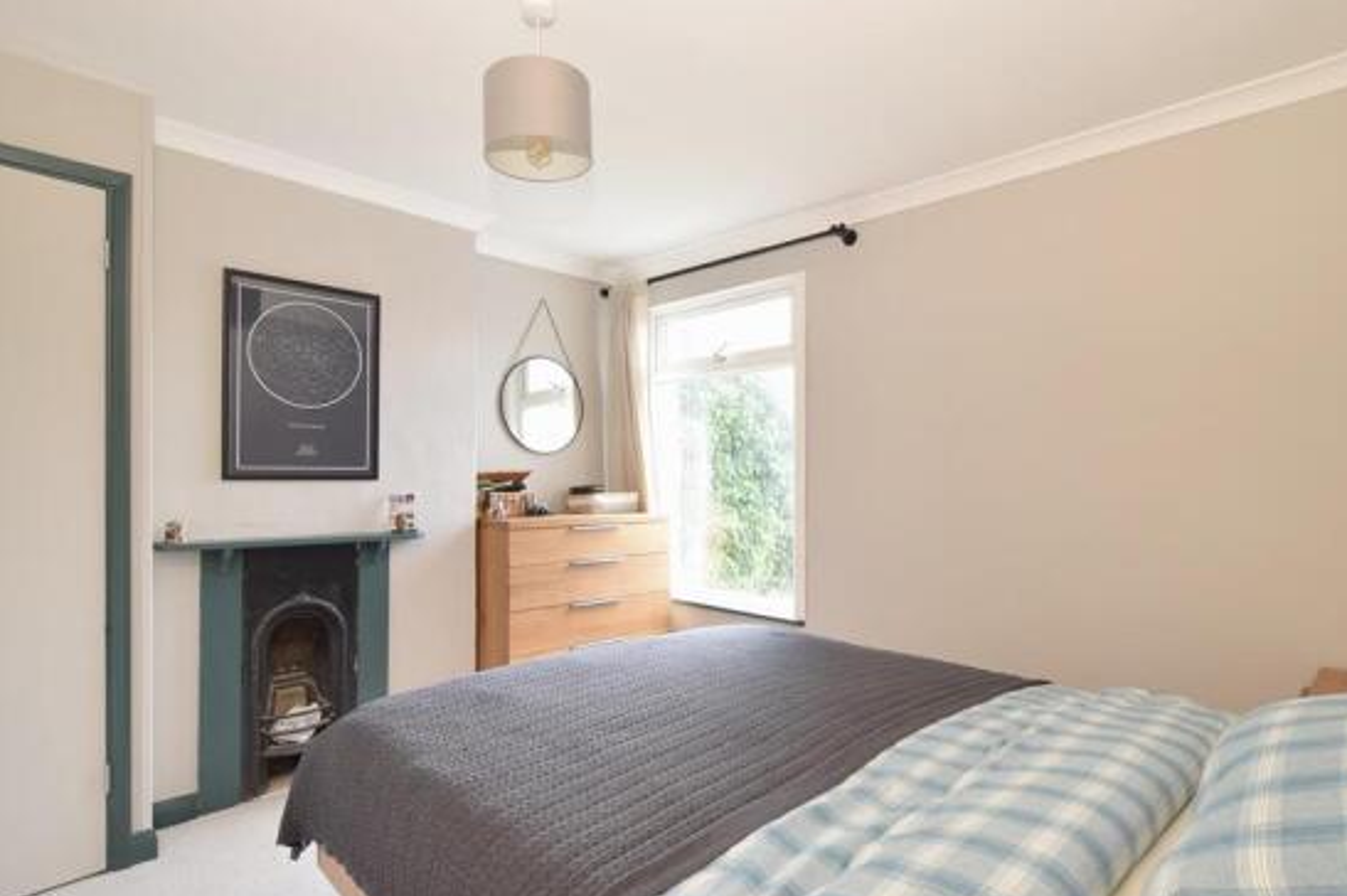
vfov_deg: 67.3
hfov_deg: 90.0
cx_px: 687
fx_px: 673
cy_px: 476
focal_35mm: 18
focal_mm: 10
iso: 500
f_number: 8
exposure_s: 1/15
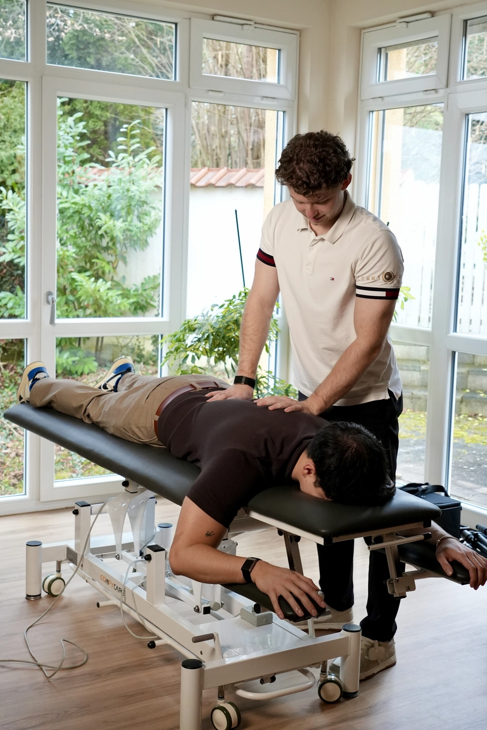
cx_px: 244
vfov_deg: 40.3
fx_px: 994
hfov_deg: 27.5
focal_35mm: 49
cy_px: 365
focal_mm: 33
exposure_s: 1/160
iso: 2500
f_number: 4.5
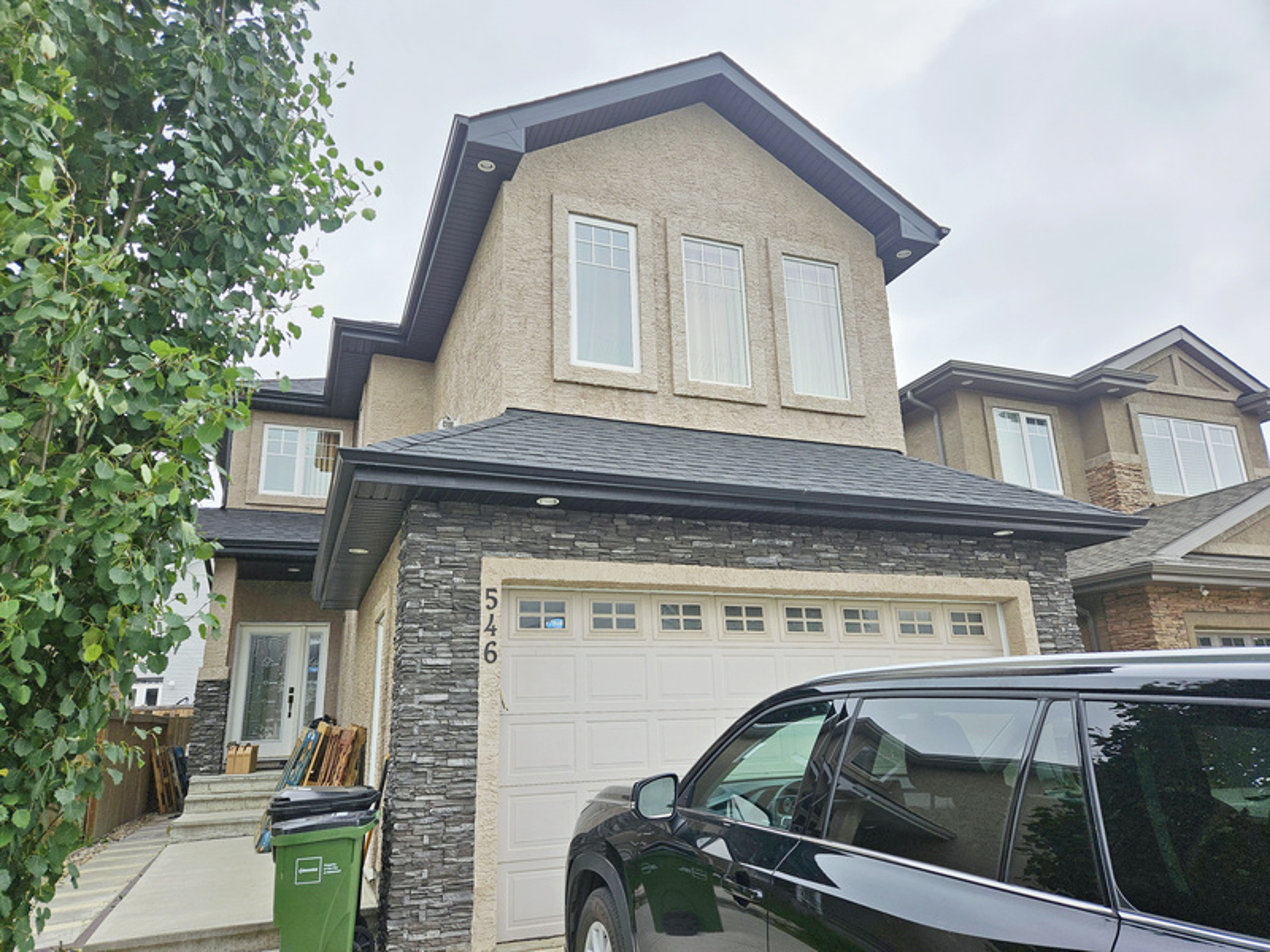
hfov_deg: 73.9
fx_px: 844
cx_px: 635
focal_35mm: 23
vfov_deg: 58.9
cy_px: 476
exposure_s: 1/265
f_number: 1.8
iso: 25
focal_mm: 5.4
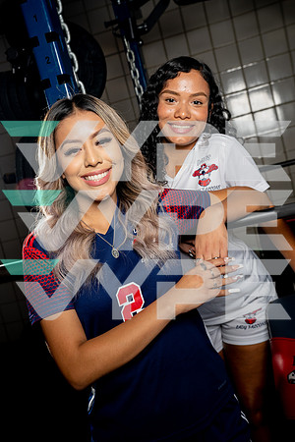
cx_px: 148
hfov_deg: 31.2
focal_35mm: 43
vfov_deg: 45.4
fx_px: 529
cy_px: 221
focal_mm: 43
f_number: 6.3
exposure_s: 1/250
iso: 160
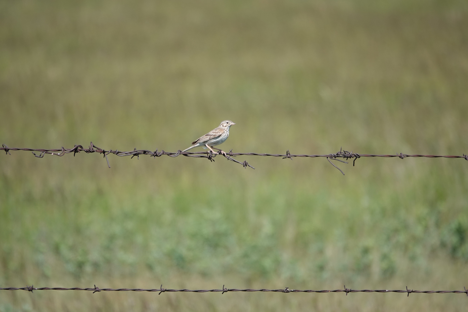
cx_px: 234
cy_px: 156
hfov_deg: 3.4
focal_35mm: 600
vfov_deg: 2.3
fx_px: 7799
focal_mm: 220
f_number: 4
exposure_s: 1/1000
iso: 160
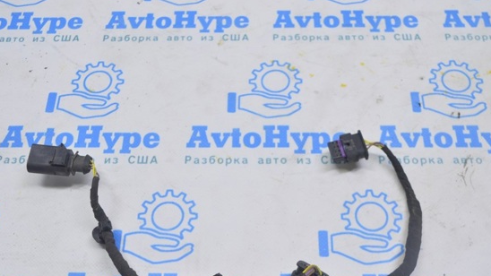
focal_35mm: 44
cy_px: 190
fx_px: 573
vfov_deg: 26.9
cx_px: 237
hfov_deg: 46.4
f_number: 5.6
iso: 400
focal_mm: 24
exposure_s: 1/25
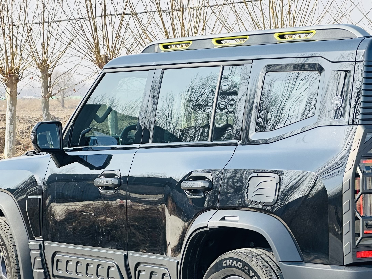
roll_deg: +0.4
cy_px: 203
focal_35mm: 143
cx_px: 276
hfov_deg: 13.8
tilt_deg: -4.5
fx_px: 1537
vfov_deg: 10.4
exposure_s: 1/134
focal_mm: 9
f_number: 2.8
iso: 32
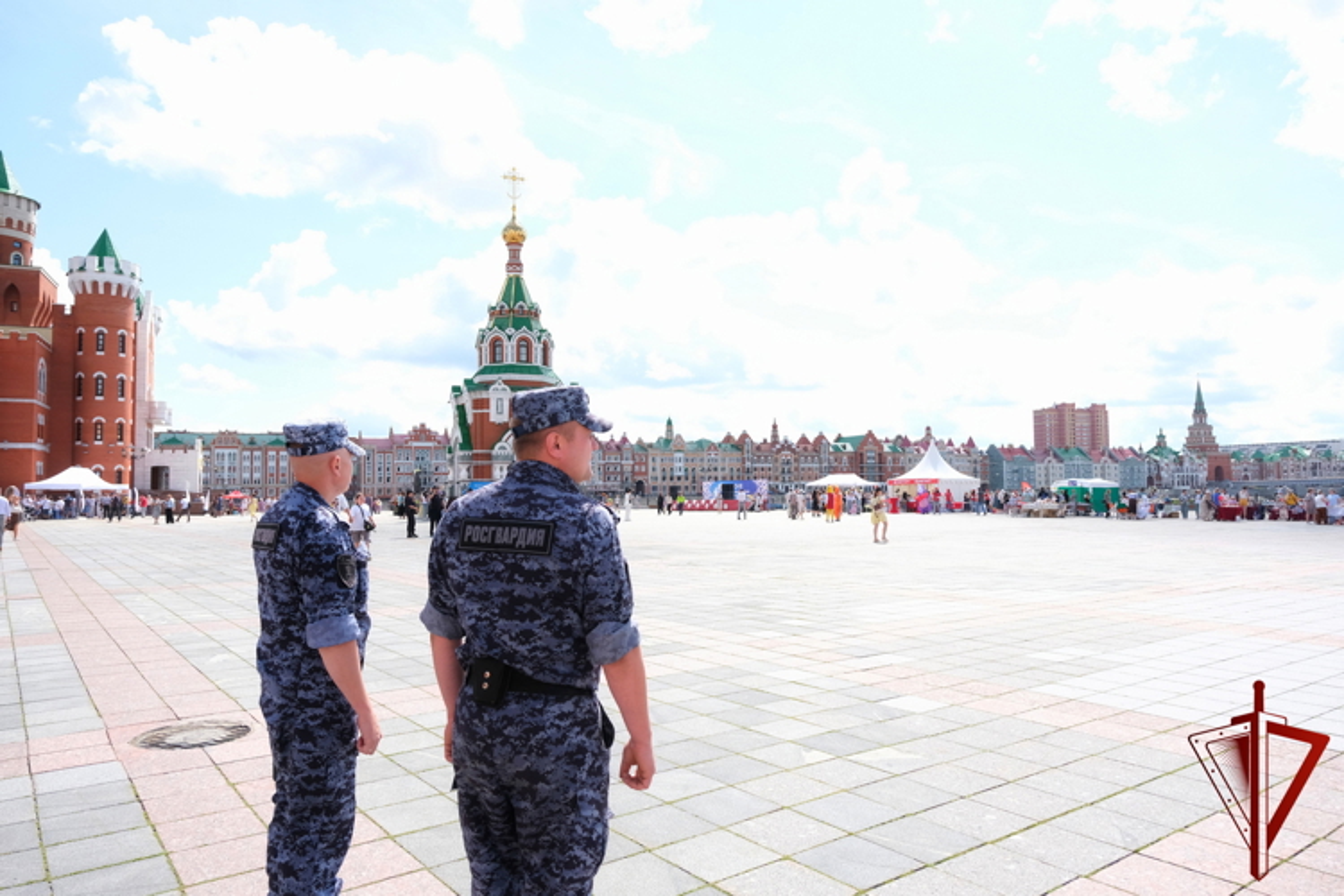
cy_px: 448
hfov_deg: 73.7
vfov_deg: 53.1
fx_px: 896
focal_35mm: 24
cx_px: 672
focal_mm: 16
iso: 160
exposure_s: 1/500
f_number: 4.5
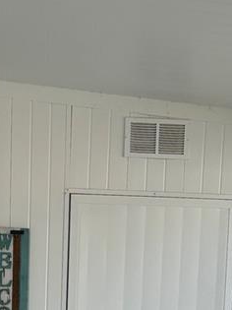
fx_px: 885
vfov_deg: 17.6
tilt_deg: -6.3
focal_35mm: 99
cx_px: -8
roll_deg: -1.6
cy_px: 479
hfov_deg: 14.7
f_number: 1.6
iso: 50
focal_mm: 5.96
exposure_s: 1/775
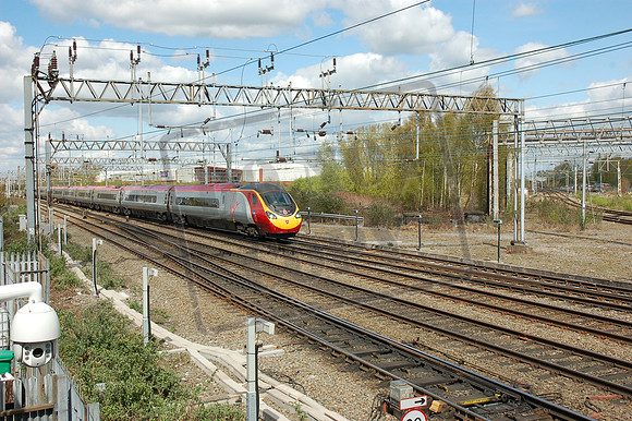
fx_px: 711
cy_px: 210
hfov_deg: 48.0
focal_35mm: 40
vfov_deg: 33.0
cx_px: 316
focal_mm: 27
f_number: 9
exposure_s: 1/250
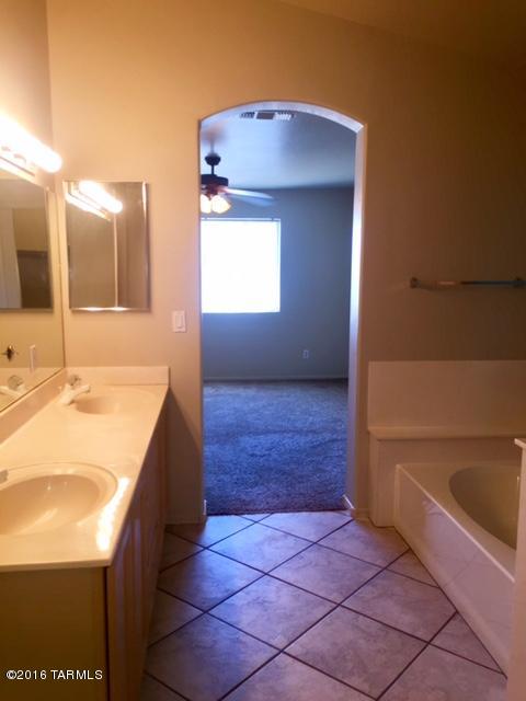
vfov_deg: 61.7
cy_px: 350
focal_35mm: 29
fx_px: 588
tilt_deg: -8.9
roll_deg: -0.8
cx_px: 263
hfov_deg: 48.2
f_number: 2.2
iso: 40
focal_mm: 4.15
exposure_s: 1/30
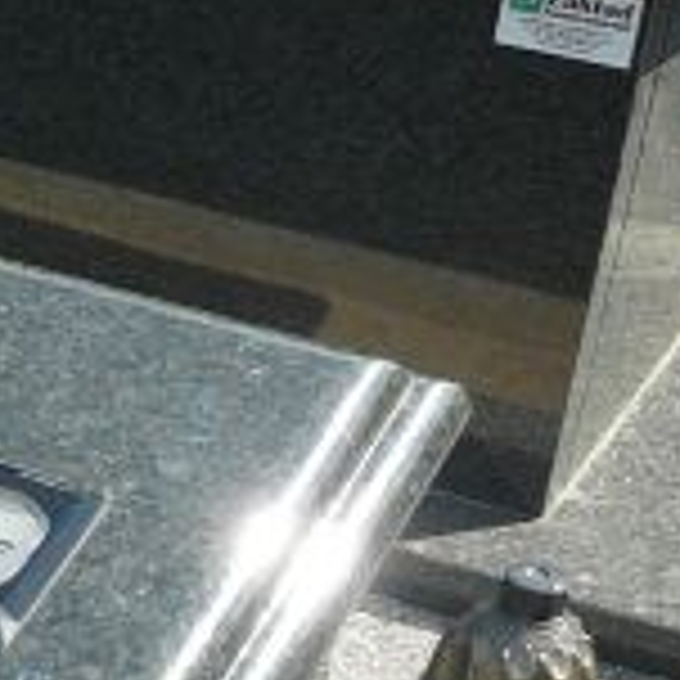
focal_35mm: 131
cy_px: 734
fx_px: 2911
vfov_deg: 13.1
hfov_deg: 11.8
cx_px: -698
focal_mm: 5.2
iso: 80
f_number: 2.8
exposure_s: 1/500
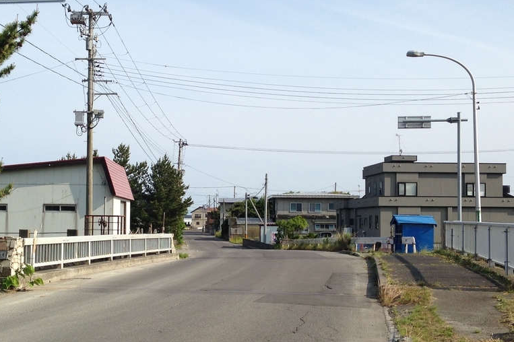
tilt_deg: +1.7
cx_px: 201
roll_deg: +0.3
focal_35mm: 54
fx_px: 771
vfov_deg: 25.0
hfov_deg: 36.7
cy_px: 194
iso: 50
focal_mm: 4.12
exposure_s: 1/1506
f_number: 2.4
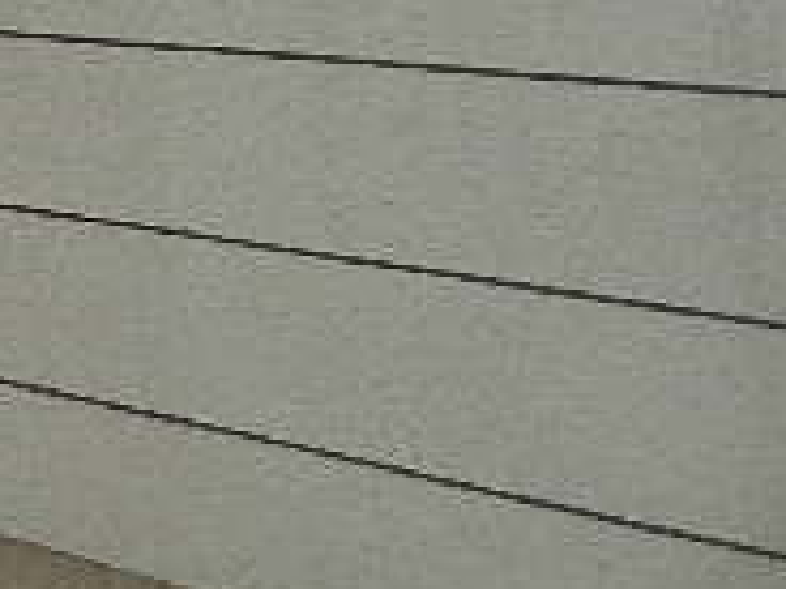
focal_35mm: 80
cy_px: -341
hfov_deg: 19.4
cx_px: -564
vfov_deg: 16.5
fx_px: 1817
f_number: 3.4
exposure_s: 1/640
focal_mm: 4
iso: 160
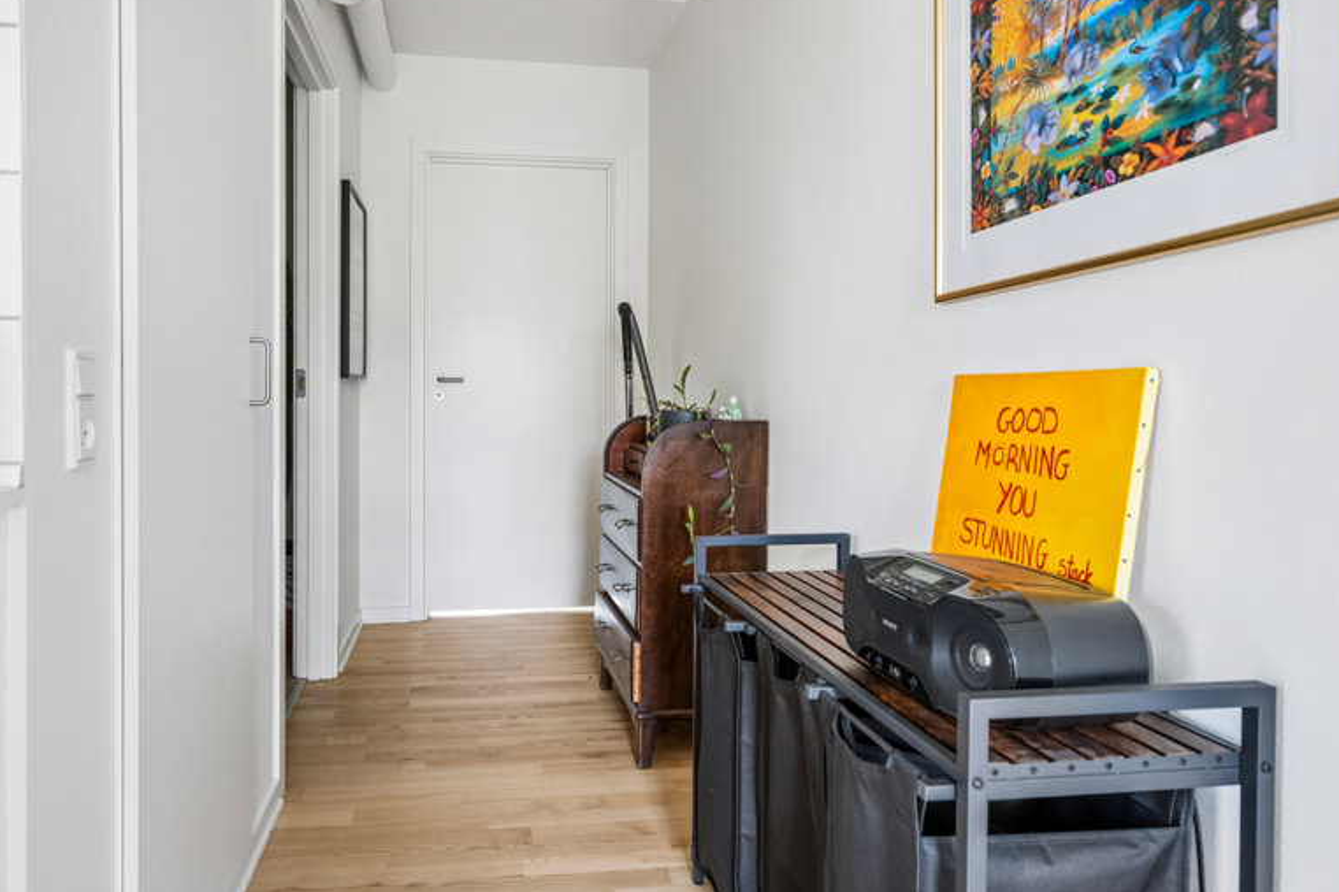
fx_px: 781
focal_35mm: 21
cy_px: 428
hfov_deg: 81.2
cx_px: 657
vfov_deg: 59.5
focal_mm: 20
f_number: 7.1
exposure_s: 1/2.5
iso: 800
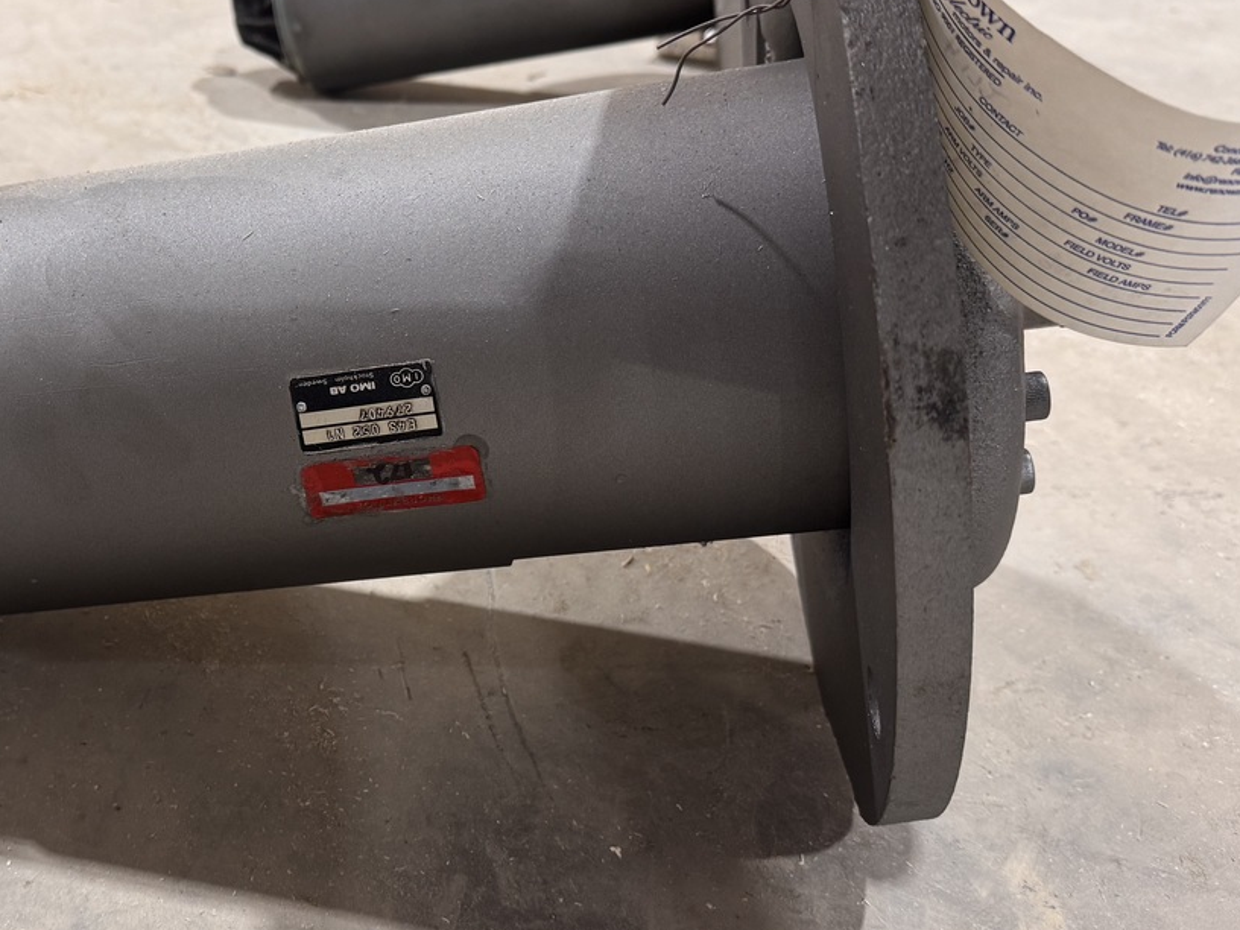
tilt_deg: -31.9
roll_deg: -2.3
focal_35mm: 42
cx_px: 327
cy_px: 478
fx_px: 1505
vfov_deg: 34.3
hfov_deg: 43.5
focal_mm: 6.76
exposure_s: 1/60
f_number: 1.78
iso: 160
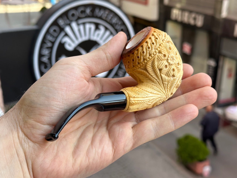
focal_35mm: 48
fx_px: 329
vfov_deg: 30.3
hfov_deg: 39.7
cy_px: 89
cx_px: 118
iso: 64
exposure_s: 1/324
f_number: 1.78
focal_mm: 6.86
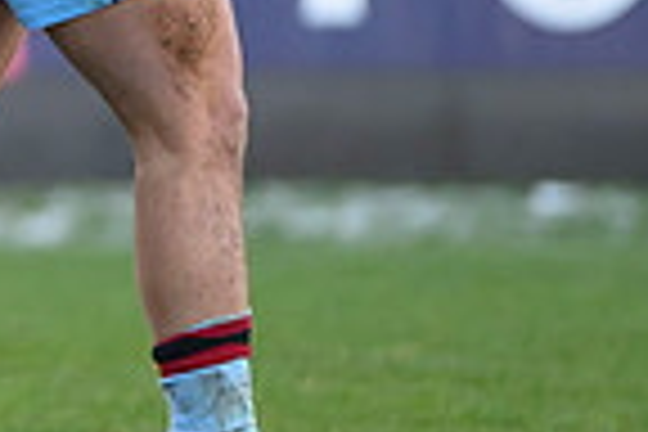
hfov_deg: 1.0
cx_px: -710
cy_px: -297
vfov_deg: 0.7
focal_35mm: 2072
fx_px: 37293
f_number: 3.5
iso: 1000
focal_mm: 400
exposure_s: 1/1000
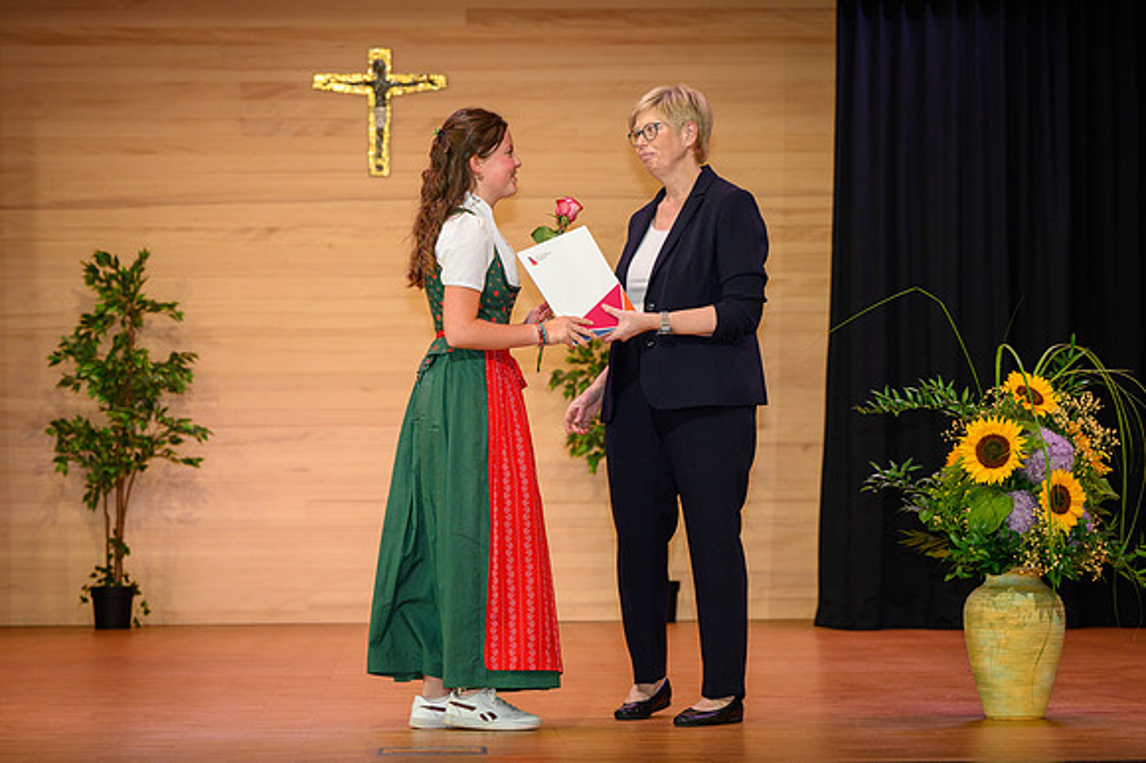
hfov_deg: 16.9
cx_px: 600
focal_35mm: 122
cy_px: 348
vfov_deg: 11.3
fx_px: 3868
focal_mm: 105
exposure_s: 1/200
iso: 2000
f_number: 5
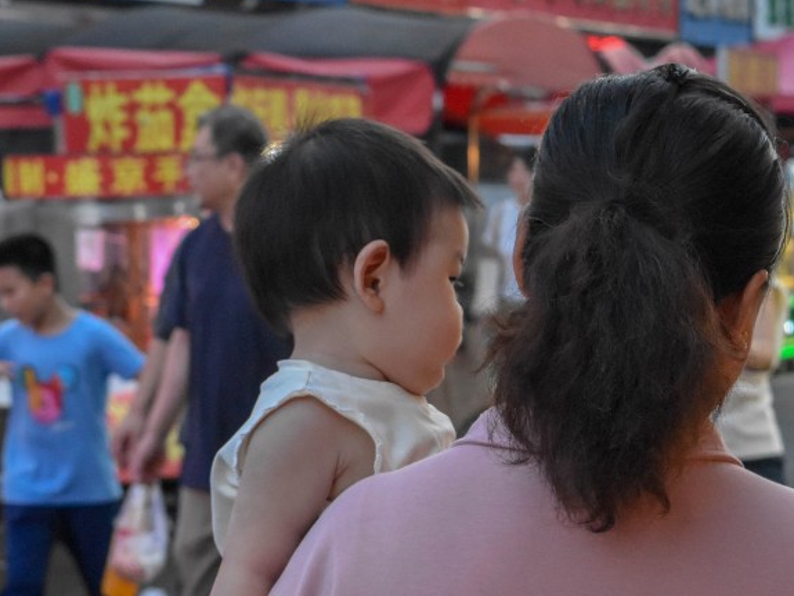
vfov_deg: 10.5
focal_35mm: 141
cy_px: 308
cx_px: 365
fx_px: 3236
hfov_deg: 14.0
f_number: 5.6
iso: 3200
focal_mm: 52
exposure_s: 1/350
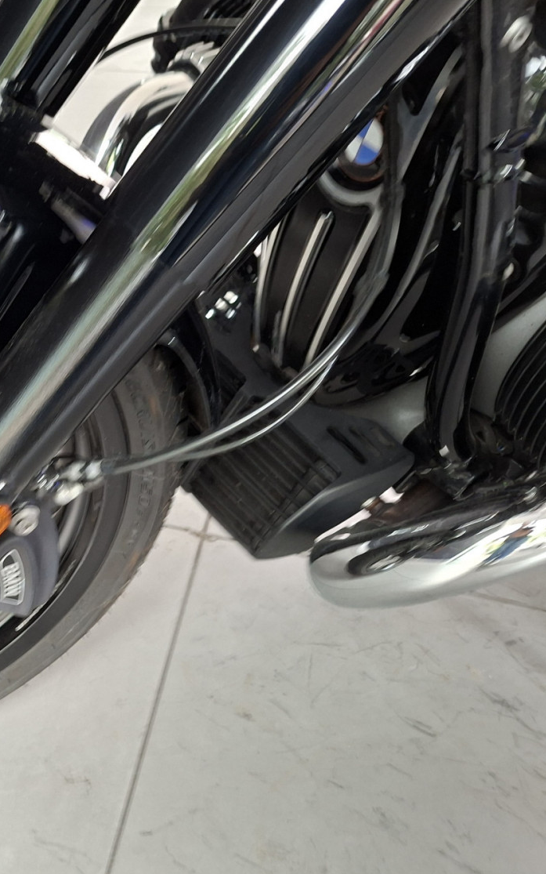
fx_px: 833
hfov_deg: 32.7
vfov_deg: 55.3
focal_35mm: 35
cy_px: 455
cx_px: -27
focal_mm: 5.54
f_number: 1.8
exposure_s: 1/30
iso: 320
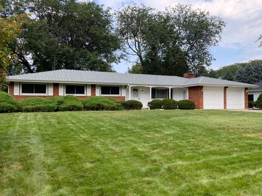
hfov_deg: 61.7
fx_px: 219
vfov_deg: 48.2
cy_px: 98
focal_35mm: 29
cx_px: 131
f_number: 1.8
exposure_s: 1/422
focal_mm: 3
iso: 16
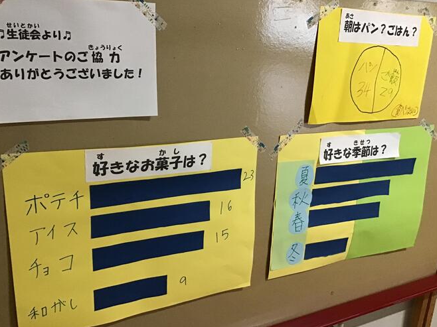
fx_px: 416
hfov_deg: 55.3
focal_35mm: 33
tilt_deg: -17.4
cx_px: 209
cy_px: 162
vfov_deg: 42.9
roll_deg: -2.6
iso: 200
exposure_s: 1/15
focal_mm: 3.3
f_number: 2.4
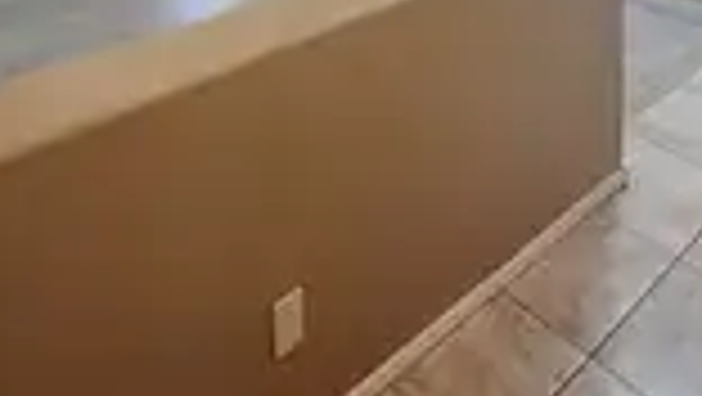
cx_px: 297
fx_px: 726
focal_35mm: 39
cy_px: -252
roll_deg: -0.1
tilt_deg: -3.8
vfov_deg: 22.6
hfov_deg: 51.4
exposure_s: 1/120
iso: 160
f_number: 2.2
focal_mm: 2.22
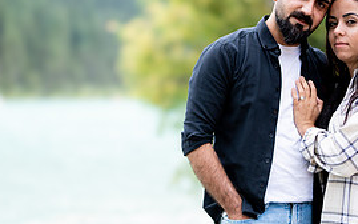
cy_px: 154
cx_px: 122
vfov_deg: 16.9
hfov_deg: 26.7
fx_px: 751
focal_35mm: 77
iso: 200
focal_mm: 35
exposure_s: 1/4000
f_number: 1.2
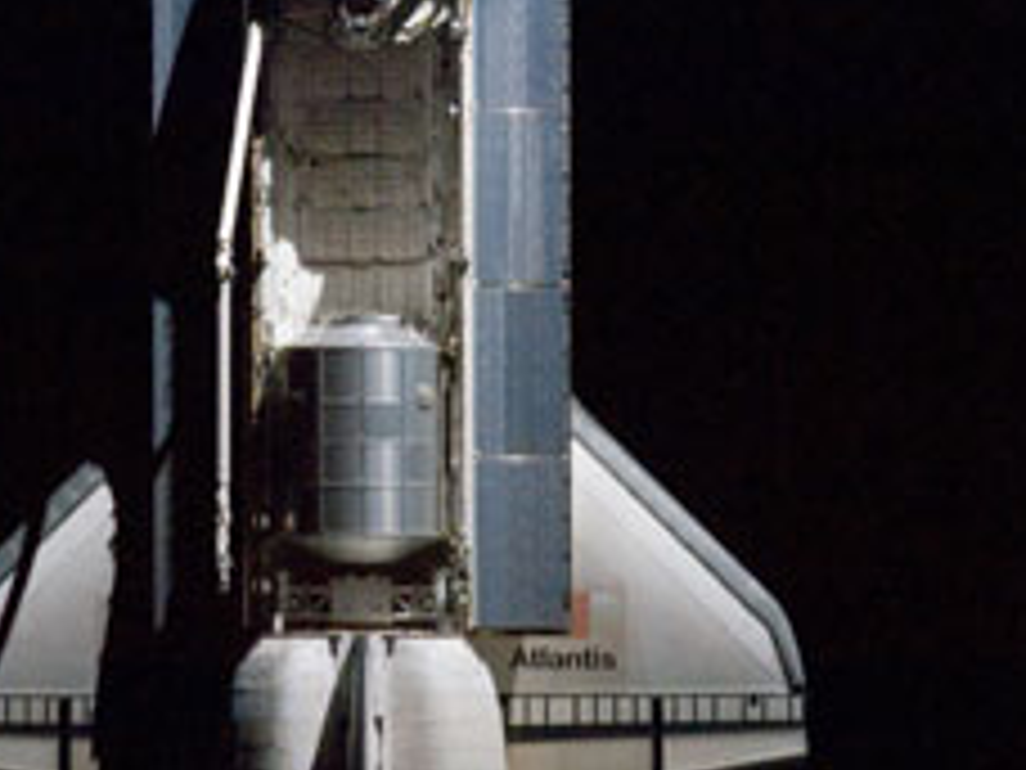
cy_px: 308
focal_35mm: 1388
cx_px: 378
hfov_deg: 1.4
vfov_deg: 1.1
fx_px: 41140
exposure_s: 1/1000
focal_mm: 400
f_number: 11
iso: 200
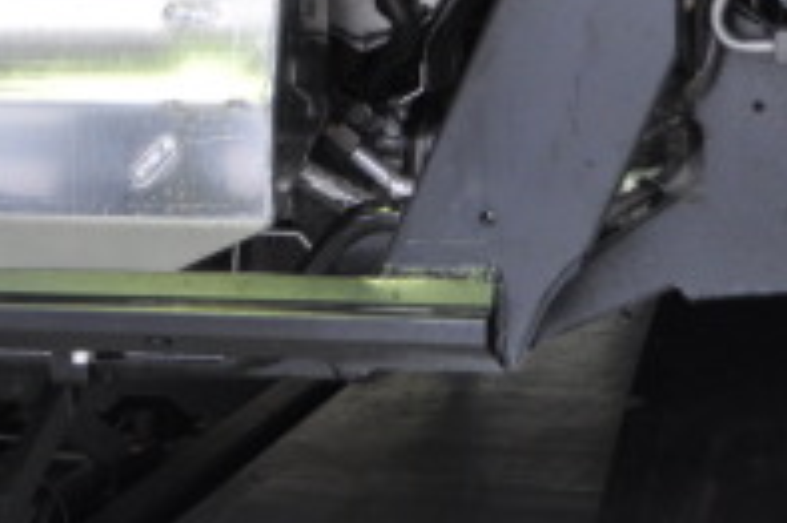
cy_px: -222
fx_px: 2708
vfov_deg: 10.7
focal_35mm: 124
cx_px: 160
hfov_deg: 16.4
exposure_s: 1/60
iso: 400
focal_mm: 22
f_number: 4
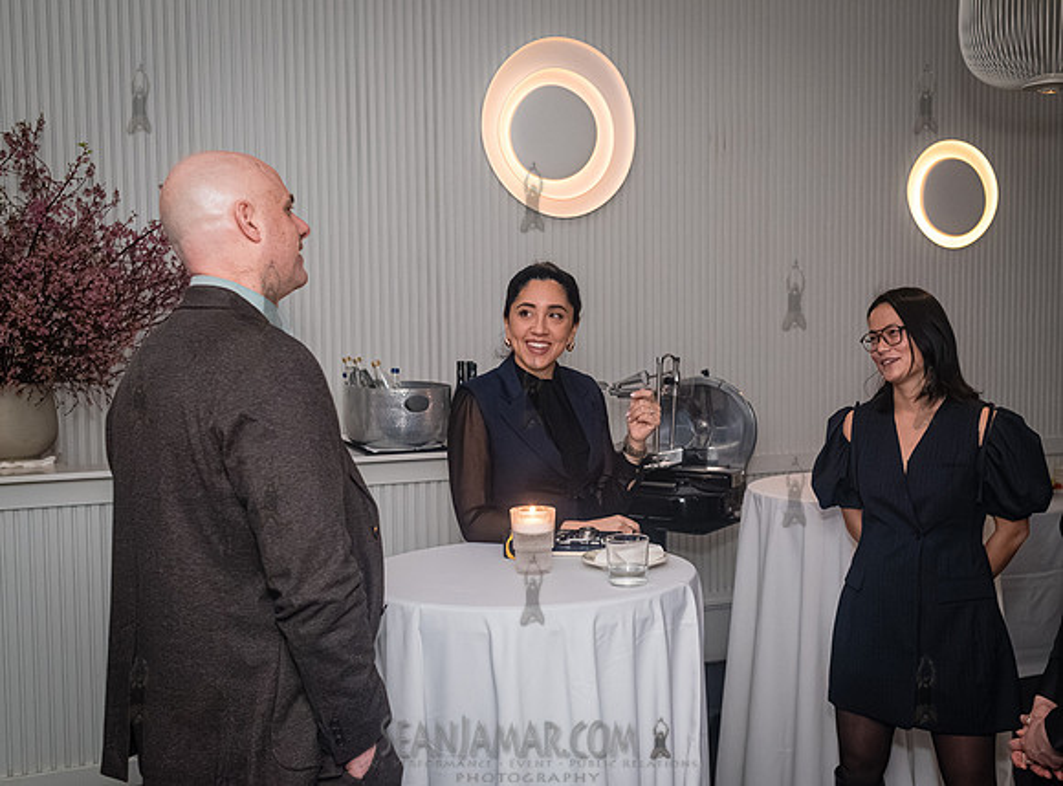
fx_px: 1184
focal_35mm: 39
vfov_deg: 36.7
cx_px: 589
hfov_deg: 48.3
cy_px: 402
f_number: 4.5
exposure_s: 1/320
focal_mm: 35
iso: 6400
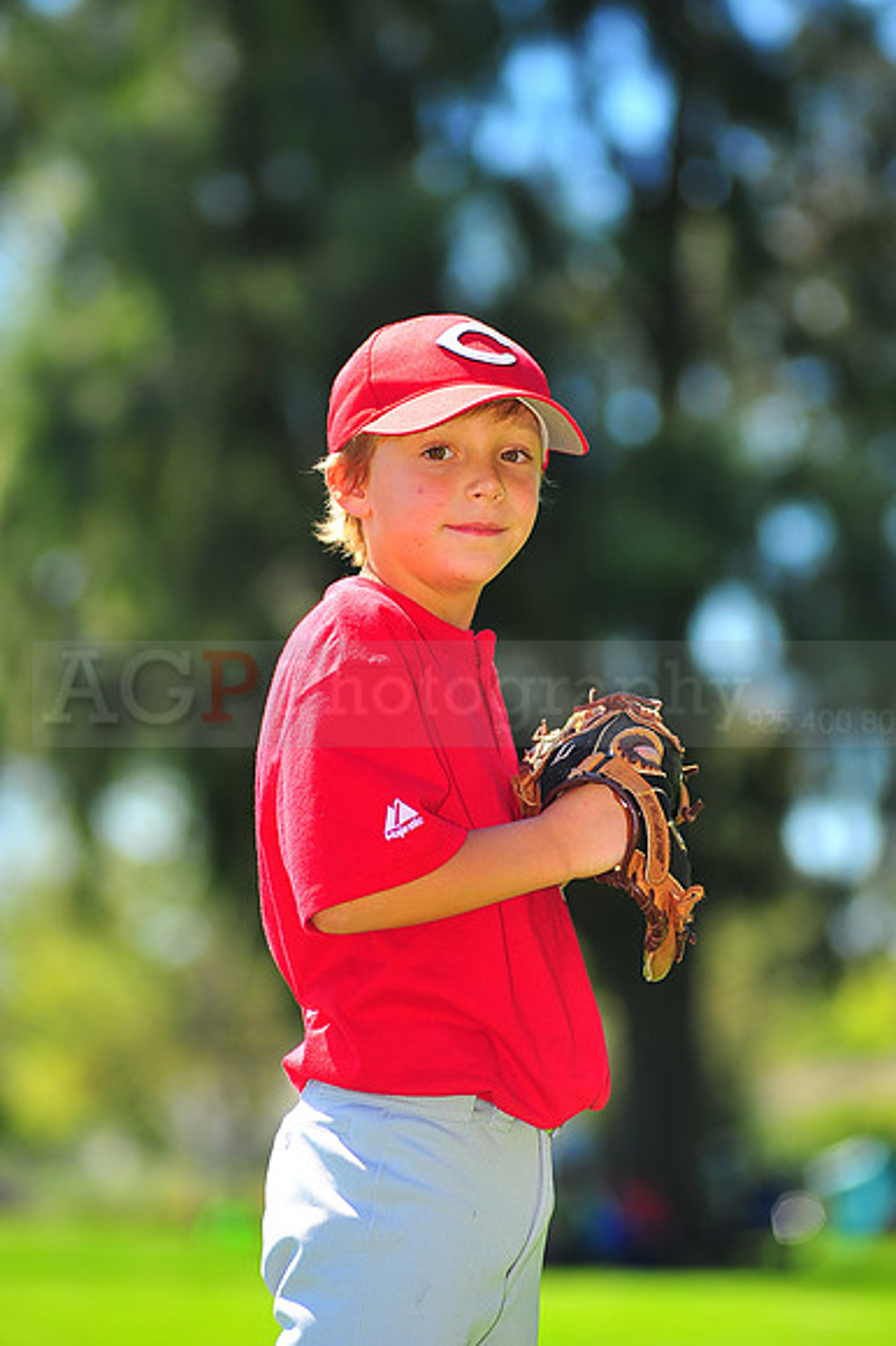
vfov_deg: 11.4
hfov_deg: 7.6
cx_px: 448
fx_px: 6728
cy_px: 673
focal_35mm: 180
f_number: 4.5
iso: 200
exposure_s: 1/640
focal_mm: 180
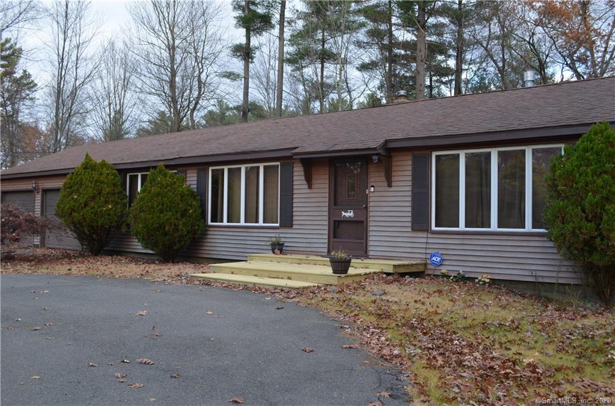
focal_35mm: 33
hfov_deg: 57.3
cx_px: 308
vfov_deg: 39.8
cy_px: 203
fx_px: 562
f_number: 6.3
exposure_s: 1/160
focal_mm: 22
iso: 200
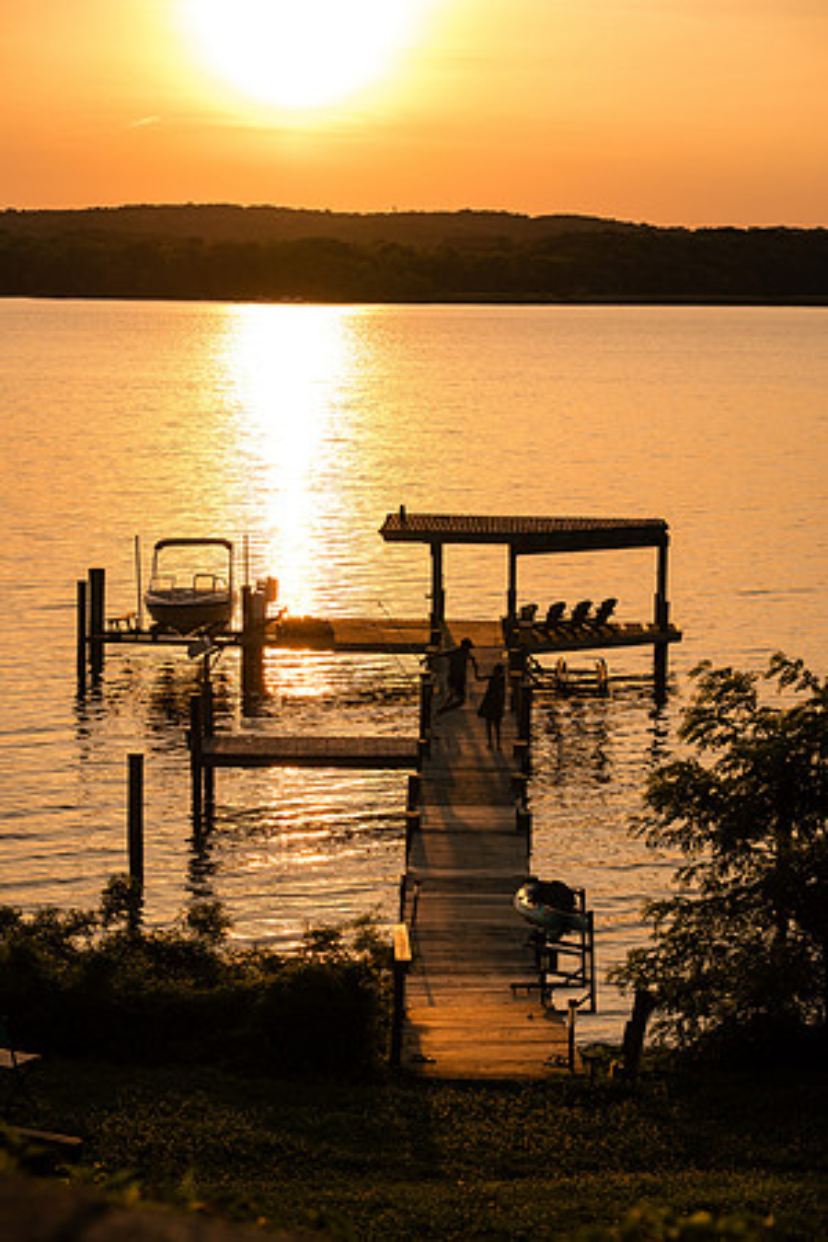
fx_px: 2932
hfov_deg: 16.1
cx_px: 414
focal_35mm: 85
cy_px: 621
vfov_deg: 23.9
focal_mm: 85
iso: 1000
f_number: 6.3
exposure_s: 1/2500
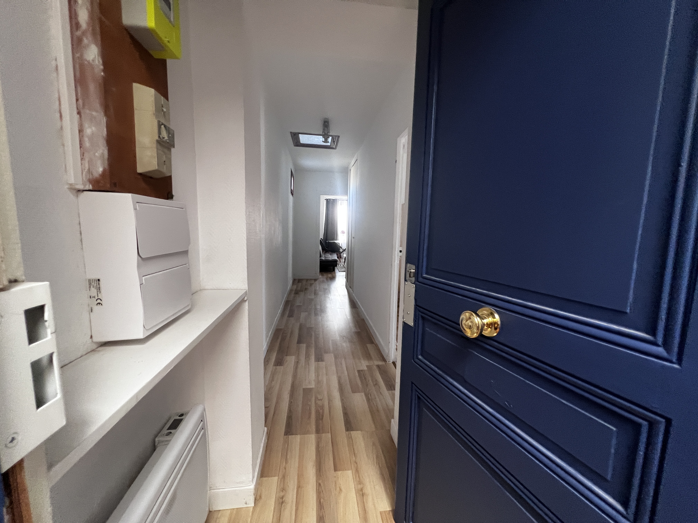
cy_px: 262
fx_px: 262
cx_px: 349
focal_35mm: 13
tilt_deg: -7.2
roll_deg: +0.2
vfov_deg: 89.9
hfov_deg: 106.2
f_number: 1.8
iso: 250
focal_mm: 1.57
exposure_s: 1/67
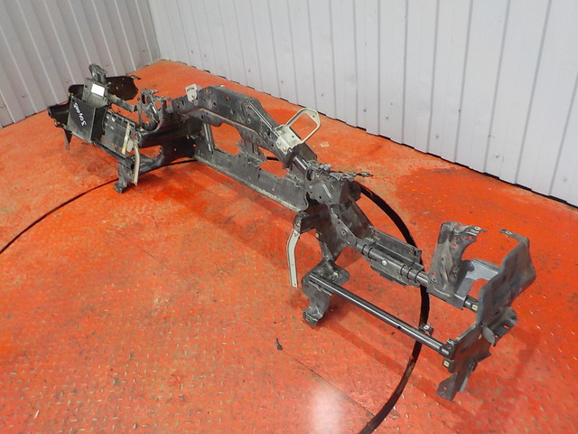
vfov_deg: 46.8
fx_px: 501
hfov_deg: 60.0
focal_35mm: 30
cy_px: 217
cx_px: 289
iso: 360
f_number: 3.3
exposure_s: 1/30
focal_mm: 4.1
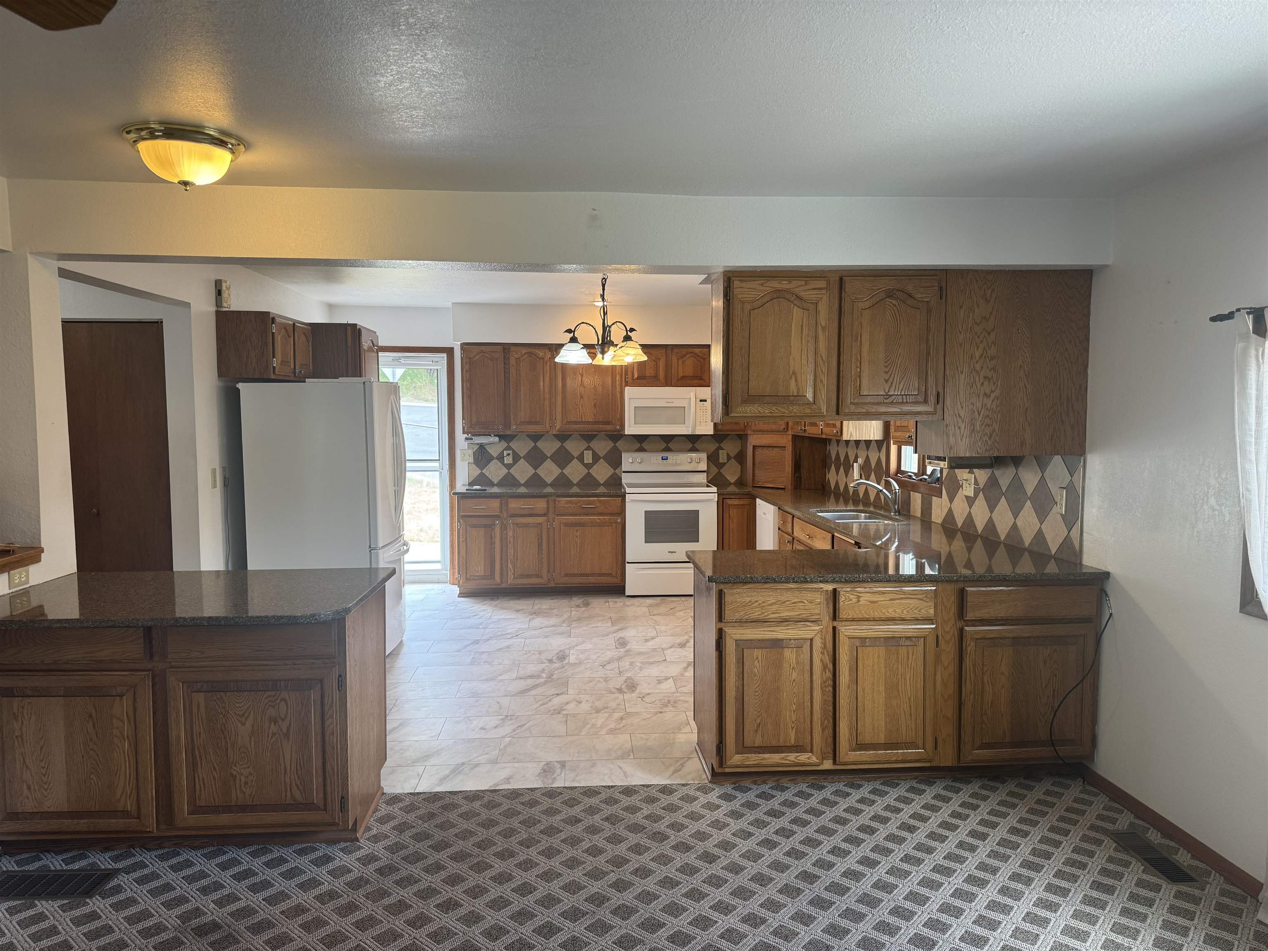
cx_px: 634
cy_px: 476
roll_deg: -0.2
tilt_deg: -4.9
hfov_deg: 71.6
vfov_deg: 56.8
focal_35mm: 24
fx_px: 879
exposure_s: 1/120
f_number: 1.78
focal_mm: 6.76
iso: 160
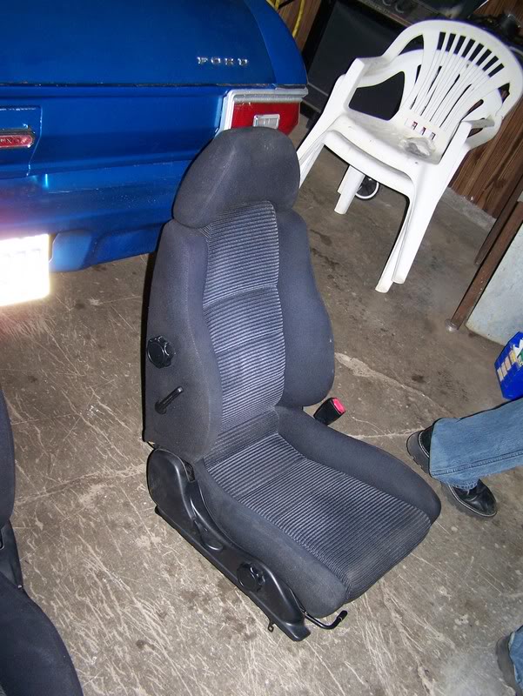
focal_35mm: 38
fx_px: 765
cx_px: 262
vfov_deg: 49.0
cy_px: 348
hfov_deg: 37.8
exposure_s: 1/60
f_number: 2.8
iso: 160
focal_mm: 6.3
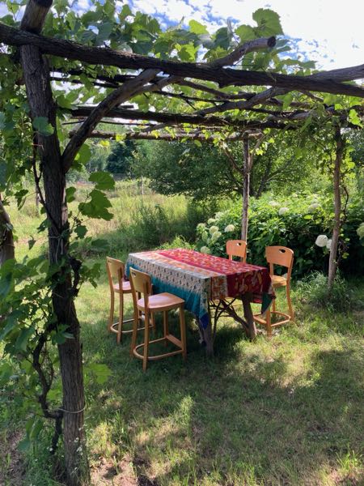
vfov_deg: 63.4
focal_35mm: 28
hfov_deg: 49.7
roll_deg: -0.9
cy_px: 243
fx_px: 393
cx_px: 182
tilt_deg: -7.1
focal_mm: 3.99
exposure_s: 1/372
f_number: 1.8
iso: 32
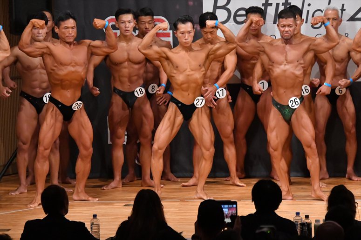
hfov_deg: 8.1
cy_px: 120
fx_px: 2556
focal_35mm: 255
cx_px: 180
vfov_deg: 5.4
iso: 9000
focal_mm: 170
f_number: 5.6
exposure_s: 1/400
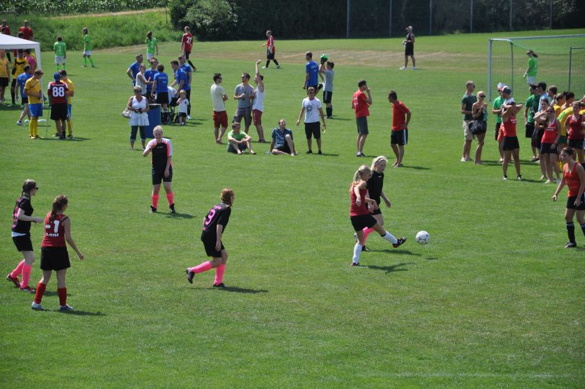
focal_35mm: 158
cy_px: 194
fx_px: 2556
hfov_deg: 13.1
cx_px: 292
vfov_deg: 8.7
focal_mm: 105
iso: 200
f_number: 6.3
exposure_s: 1/640
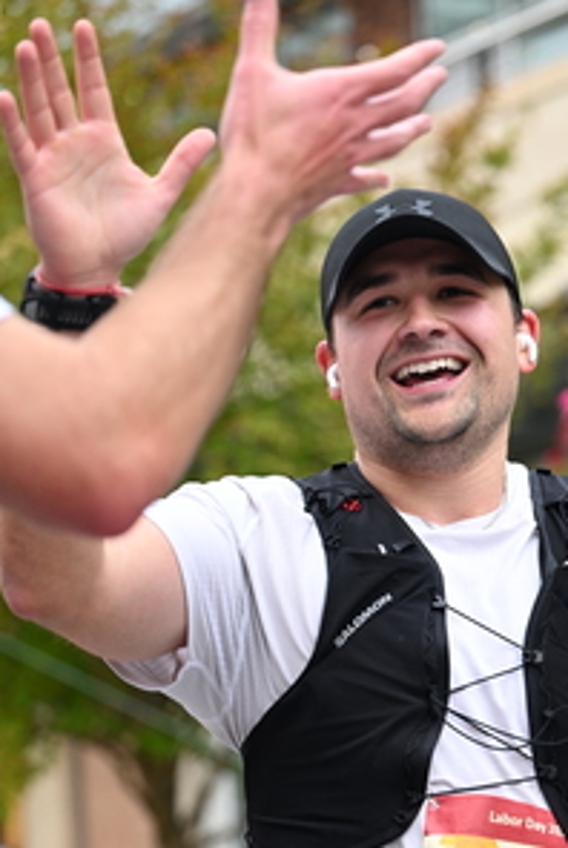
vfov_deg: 15.7
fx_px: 3069
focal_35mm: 130
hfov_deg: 10.5
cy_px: 613
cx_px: 495
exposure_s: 1/2000
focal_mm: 70
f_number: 2.8
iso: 1000
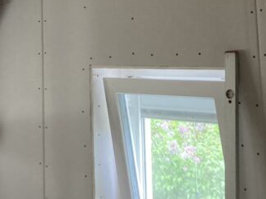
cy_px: -42
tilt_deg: +9.3
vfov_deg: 16.1
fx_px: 676
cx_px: -38
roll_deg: -1.7
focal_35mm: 88
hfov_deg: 21.0
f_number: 1.8
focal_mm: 3.99
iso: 125
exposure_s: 1/50
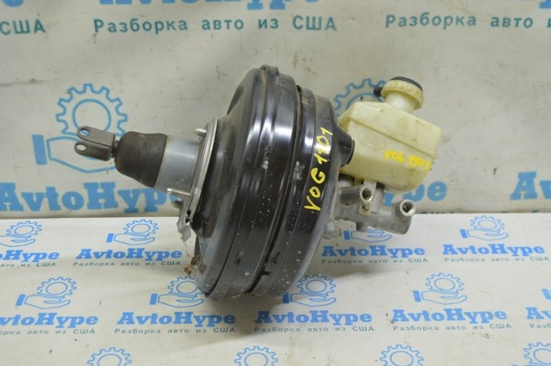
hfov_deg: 38.9
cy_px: 183
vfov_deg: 26.4
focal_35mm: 51
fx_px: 780
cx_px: 276
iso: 400
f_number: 5.6
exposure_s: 1/20
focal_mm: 34
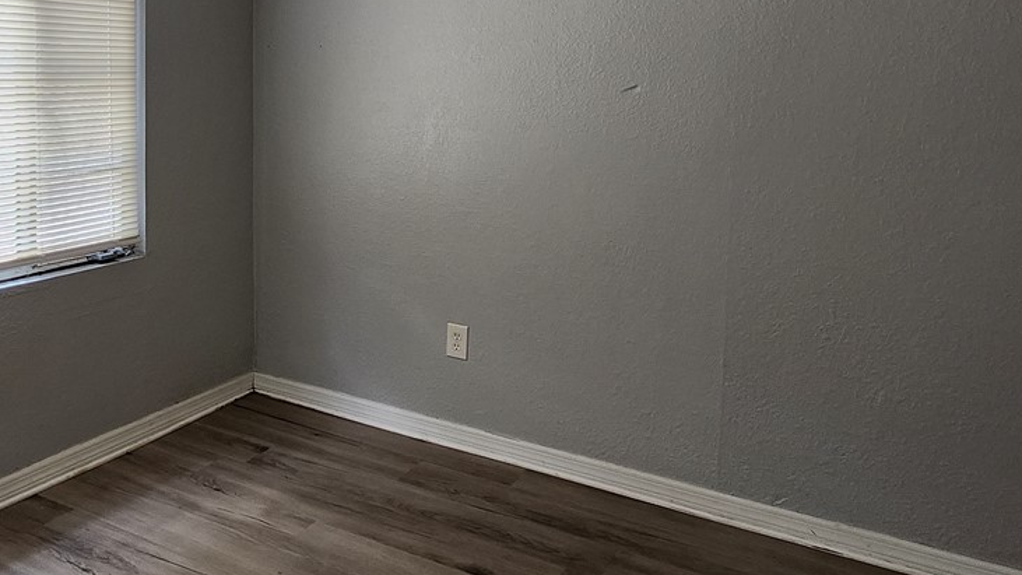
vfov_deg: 37.0
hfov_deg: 60.8
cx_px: 324
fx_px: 840
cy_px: 152
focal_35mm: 31
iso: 64
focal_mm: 1.74
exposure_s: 1/60
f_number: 2.2
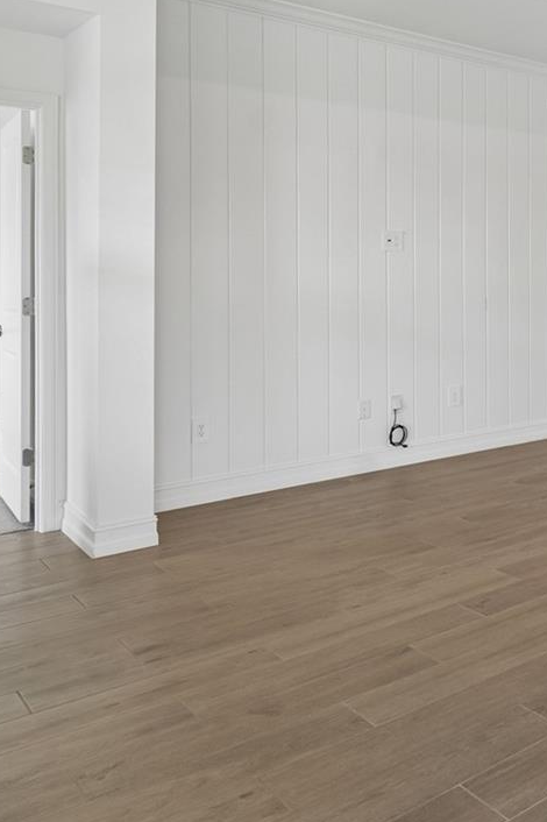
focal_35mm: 34
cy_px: 272
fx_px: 776
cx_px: 711
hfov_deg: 30.6
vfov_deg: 54.7
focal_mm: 10
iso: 100
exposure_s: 1/3.33
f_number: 7.1
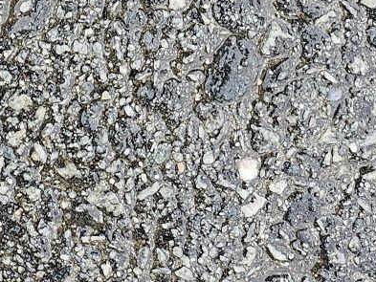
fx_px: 1326
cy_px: -505
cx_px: 180
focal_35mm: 122
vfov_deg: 9.8
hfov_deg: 16.1
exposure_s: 1/103
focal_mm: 5
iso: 50
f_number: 1.8
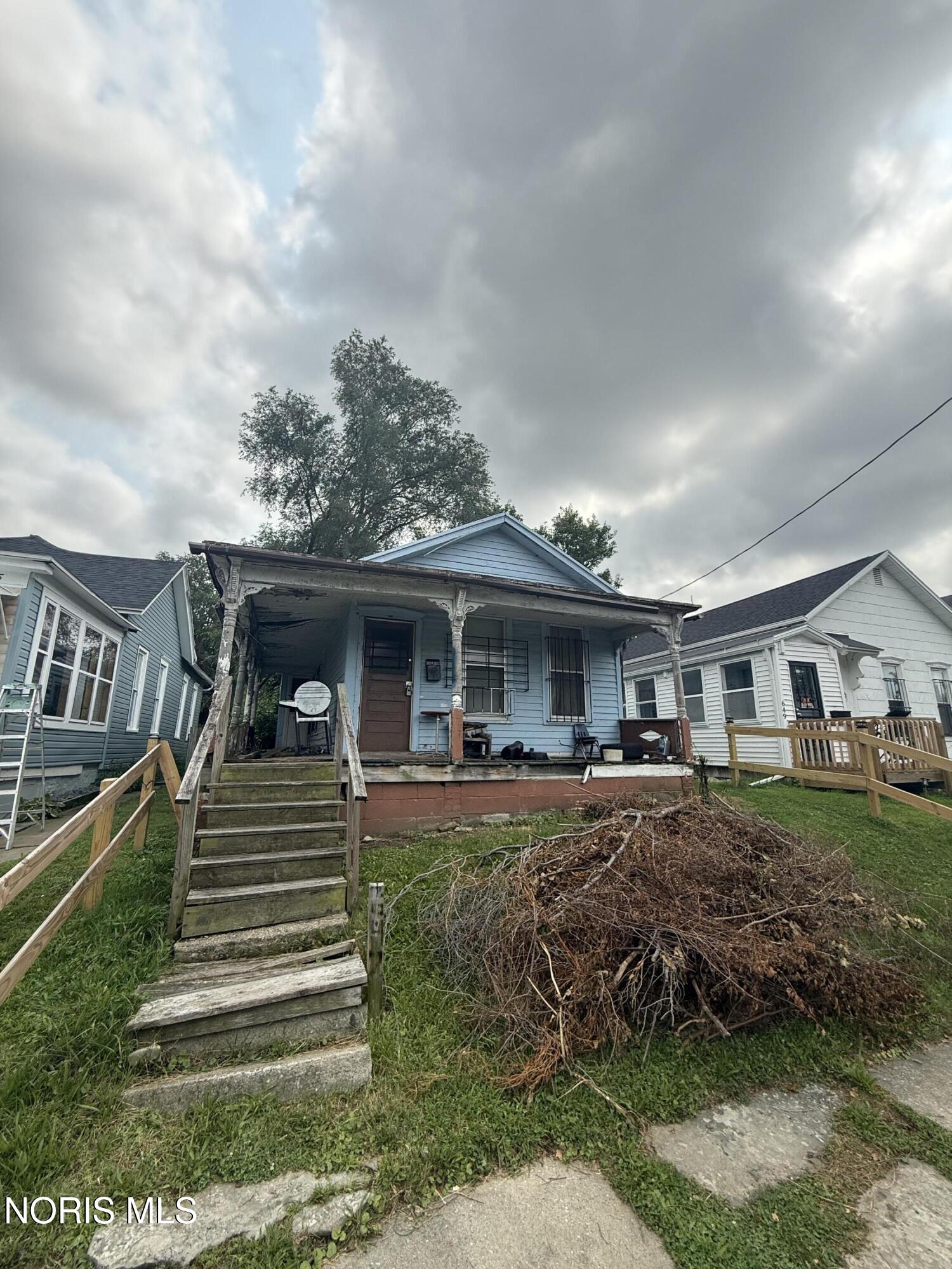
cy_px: 634
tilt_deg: +13.1
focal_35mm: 14
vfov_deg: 102.1
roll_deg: -0.6
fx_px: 513
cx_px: 476
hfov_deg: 85.7
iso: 64
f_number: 2.2
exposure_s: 1/1613
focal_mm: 2.22
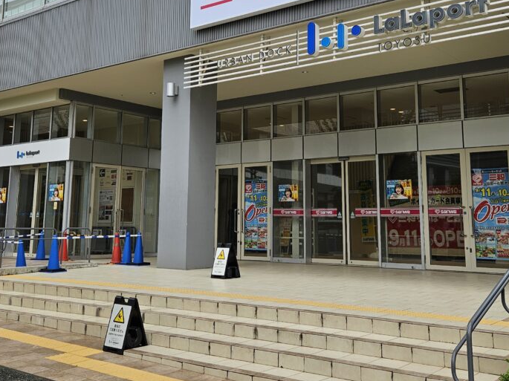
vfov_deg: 33.2
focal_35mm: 43
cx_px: 241
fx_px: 632
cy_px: 120
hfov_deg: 43.9
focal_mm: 5.4
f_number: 1.8
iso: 32
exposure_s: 1/571
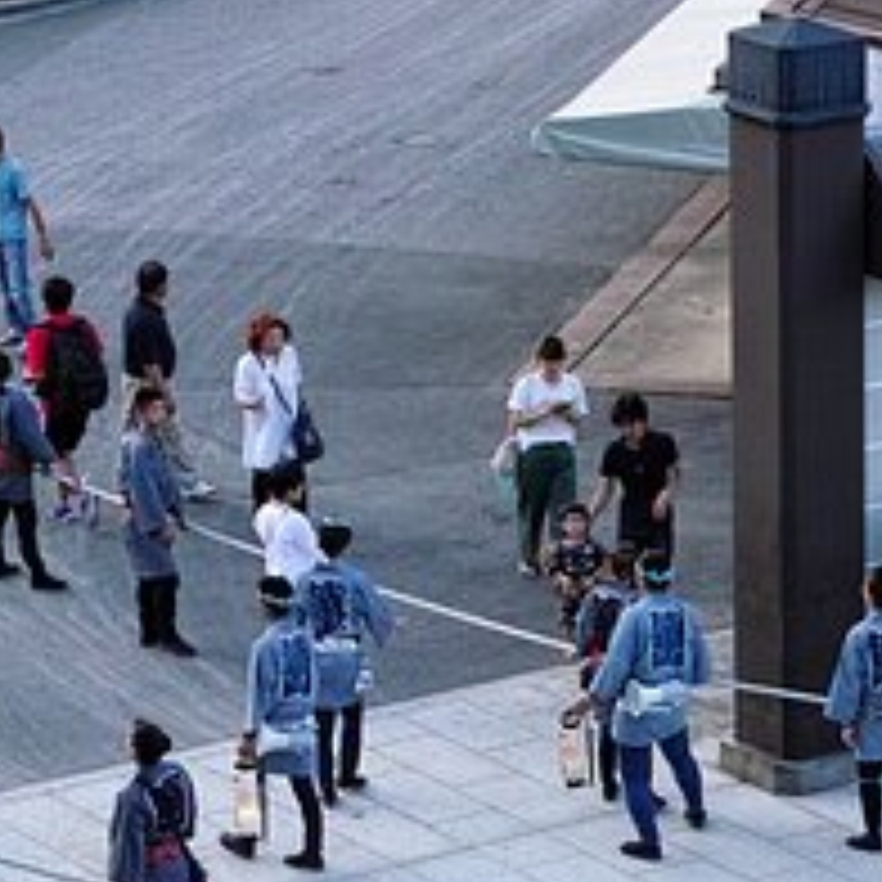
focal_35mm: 200
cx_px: 1080
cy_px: 713
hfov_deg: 8.6
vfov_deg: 8.7
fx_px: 5765
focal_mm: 30
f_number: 4
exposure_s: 1/125
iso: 250
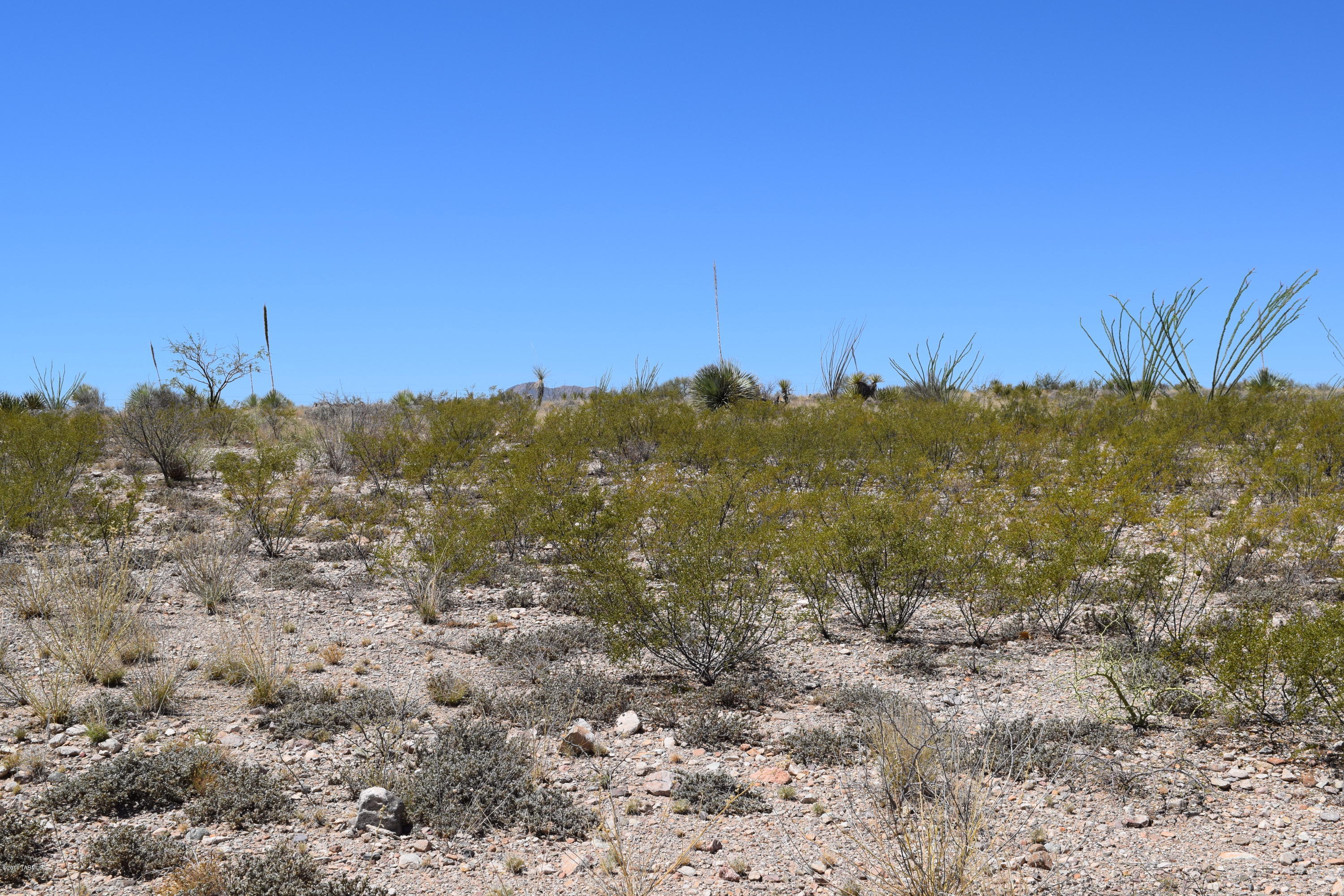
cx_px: 672
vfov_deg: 34.2
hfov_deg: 49.6
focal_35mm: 39
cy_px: 448
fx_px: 1456
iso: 200
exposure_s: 1/500
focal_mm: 26
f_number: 11
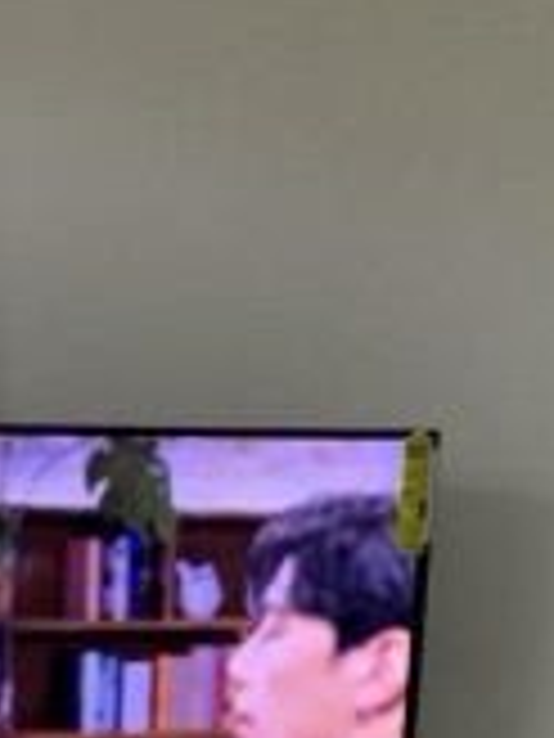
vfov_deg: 22.0
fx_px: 1622
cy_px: 1053
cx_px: -59
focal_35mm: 76
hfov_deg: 18.6
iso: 500
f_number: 1.8
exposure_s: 1/30
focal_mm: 4.25
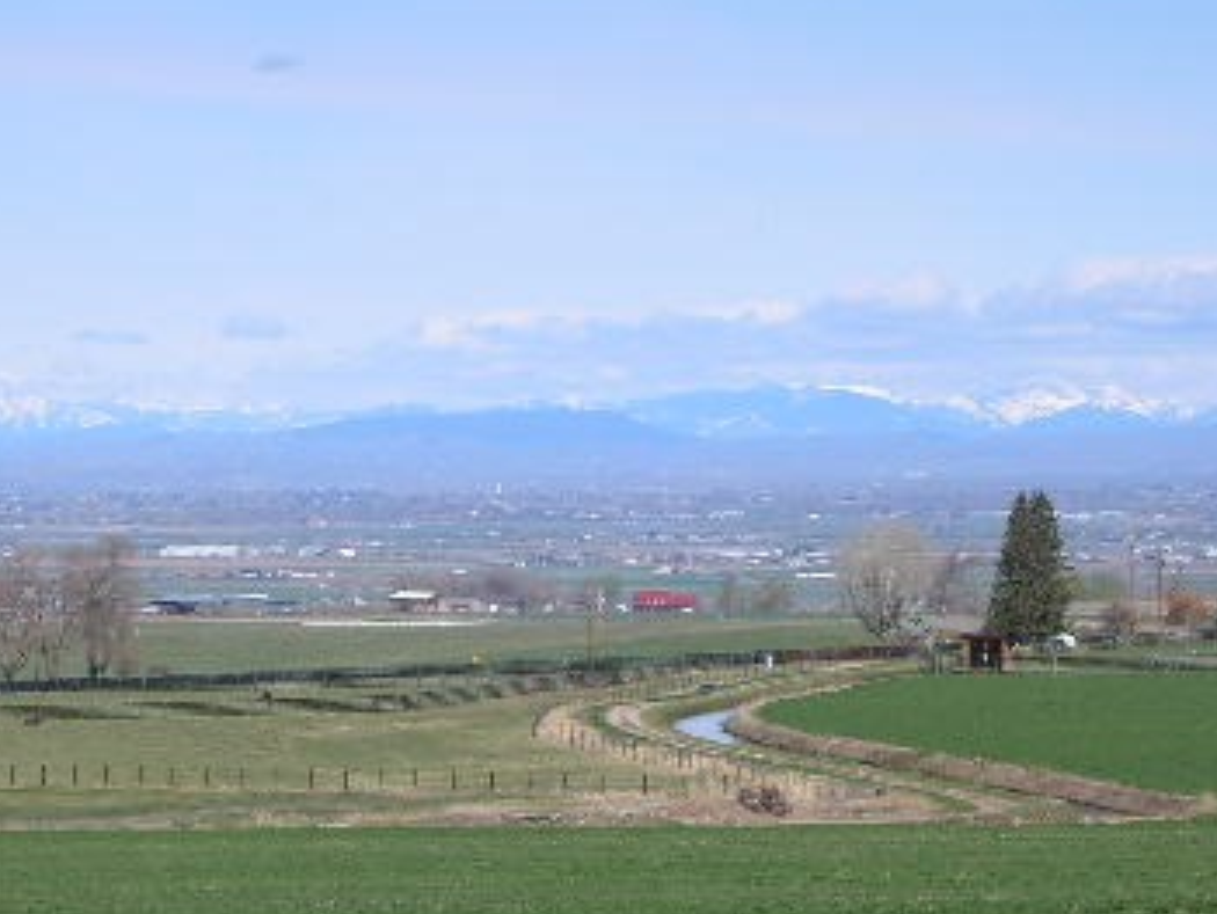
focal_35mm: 192
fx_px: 6755
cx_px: 584
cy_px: 511
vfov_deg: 7.7
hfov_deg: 10.3
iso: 50
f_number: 5.4
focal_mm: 17.4
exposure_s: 1/350
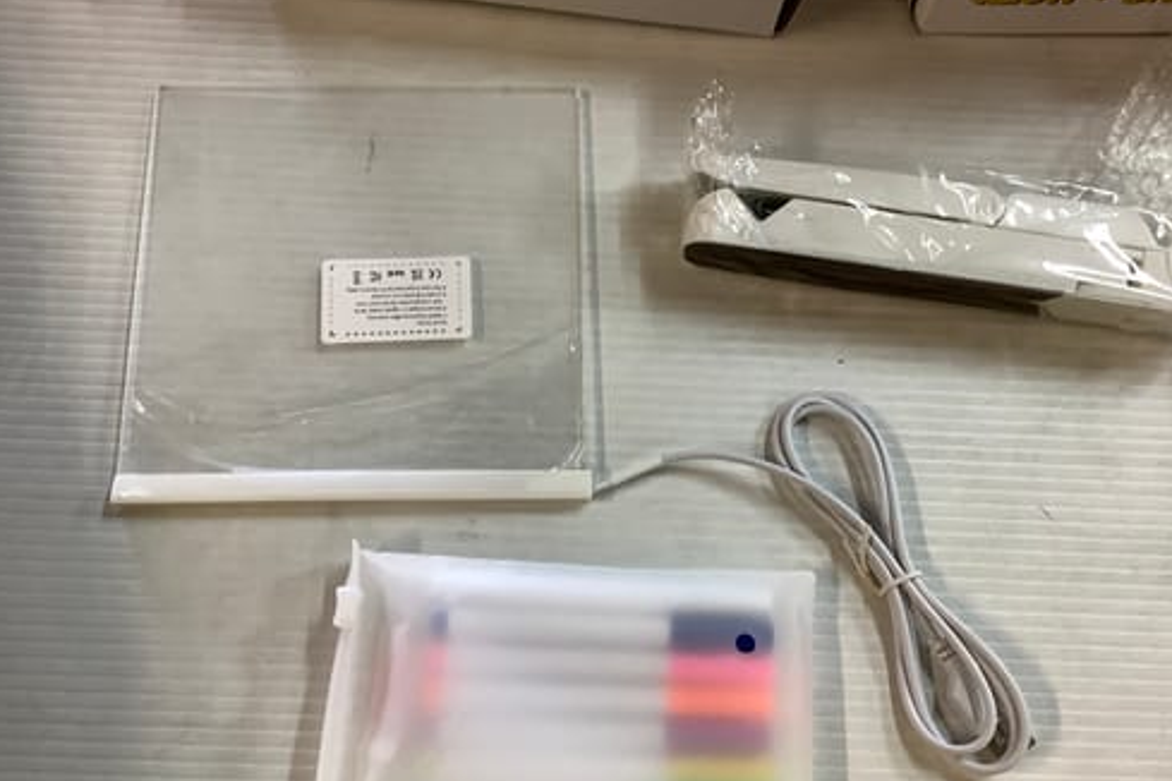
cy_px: 432
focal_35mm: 33
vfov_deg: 39.9
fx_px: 1074
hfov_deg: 57.2
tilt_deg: -73.7
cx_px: 587
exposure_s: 1/50
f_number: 2.4
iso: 100
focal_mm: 3.3
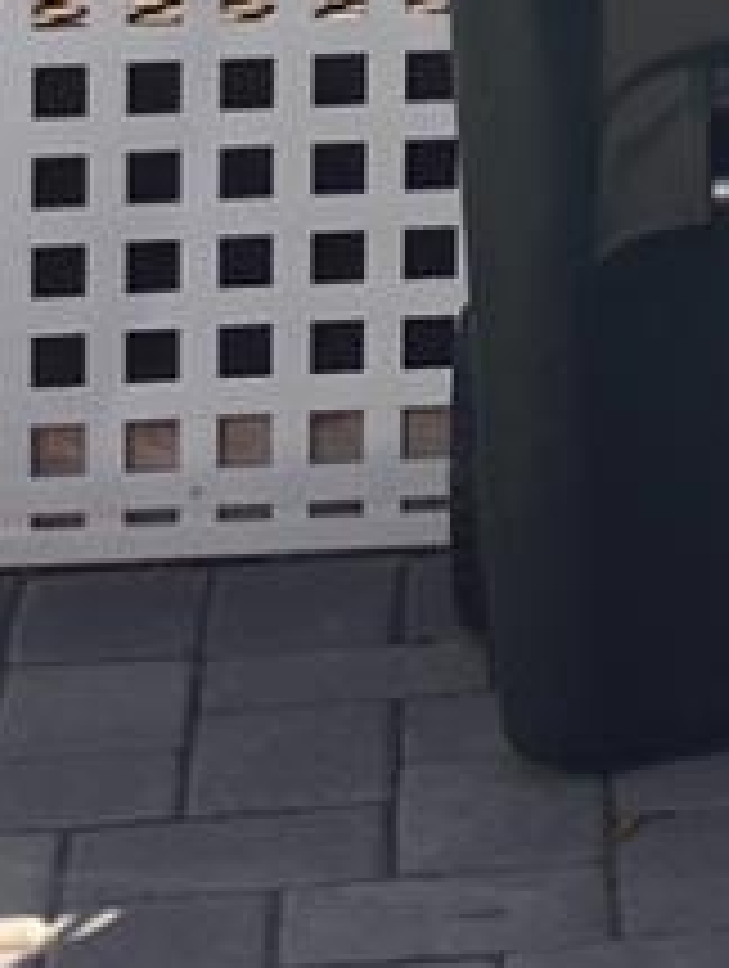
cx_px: 1658
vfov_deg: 9.5
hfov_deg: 7.2
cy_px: -896
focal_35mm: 195
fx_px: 5459
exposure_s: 1/1799
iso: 32
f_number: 1.8
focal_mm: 3.99
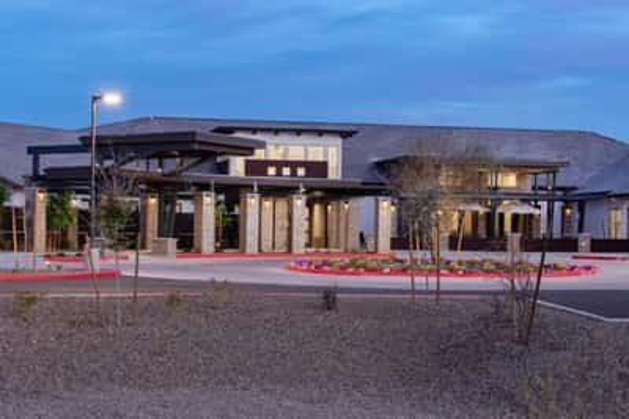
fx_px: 1222
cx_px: 314
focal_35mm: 70
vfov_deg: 19.4
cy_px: 210
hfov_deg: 28.9
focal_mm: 70
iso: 100
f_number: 16
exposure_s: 1
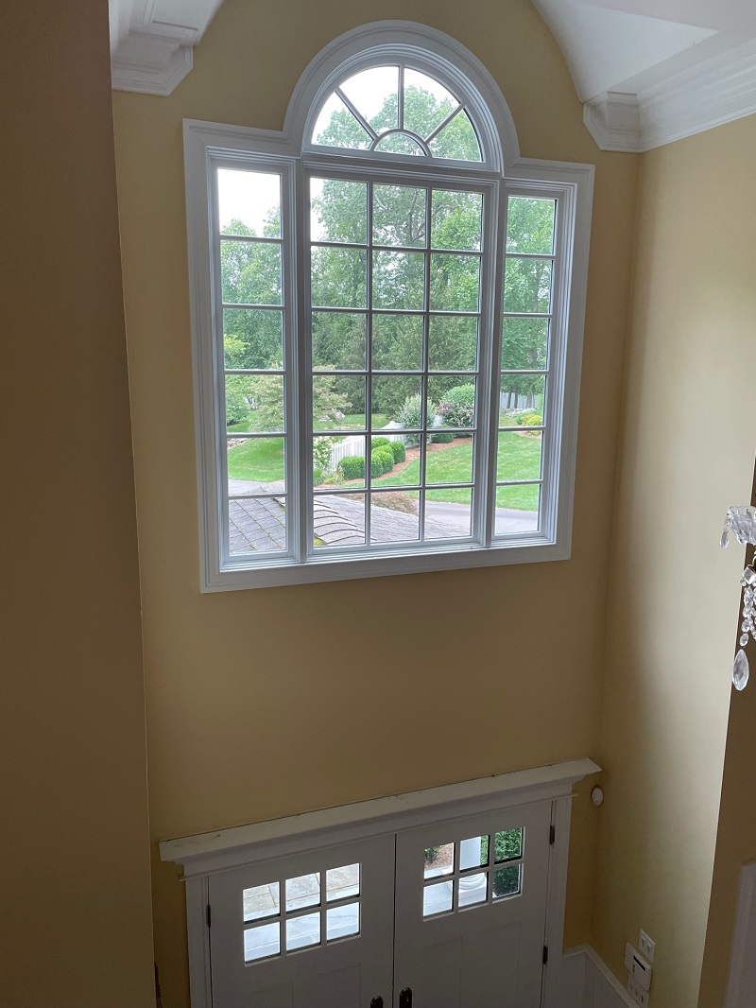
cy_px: 504
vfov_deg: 67.3
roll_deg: -0.5
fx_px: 757
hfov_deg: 53.1
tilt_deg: -10.7
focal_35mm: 26
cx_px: 378
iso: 125
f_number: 1.6
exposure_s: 1/109
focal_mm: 4.2
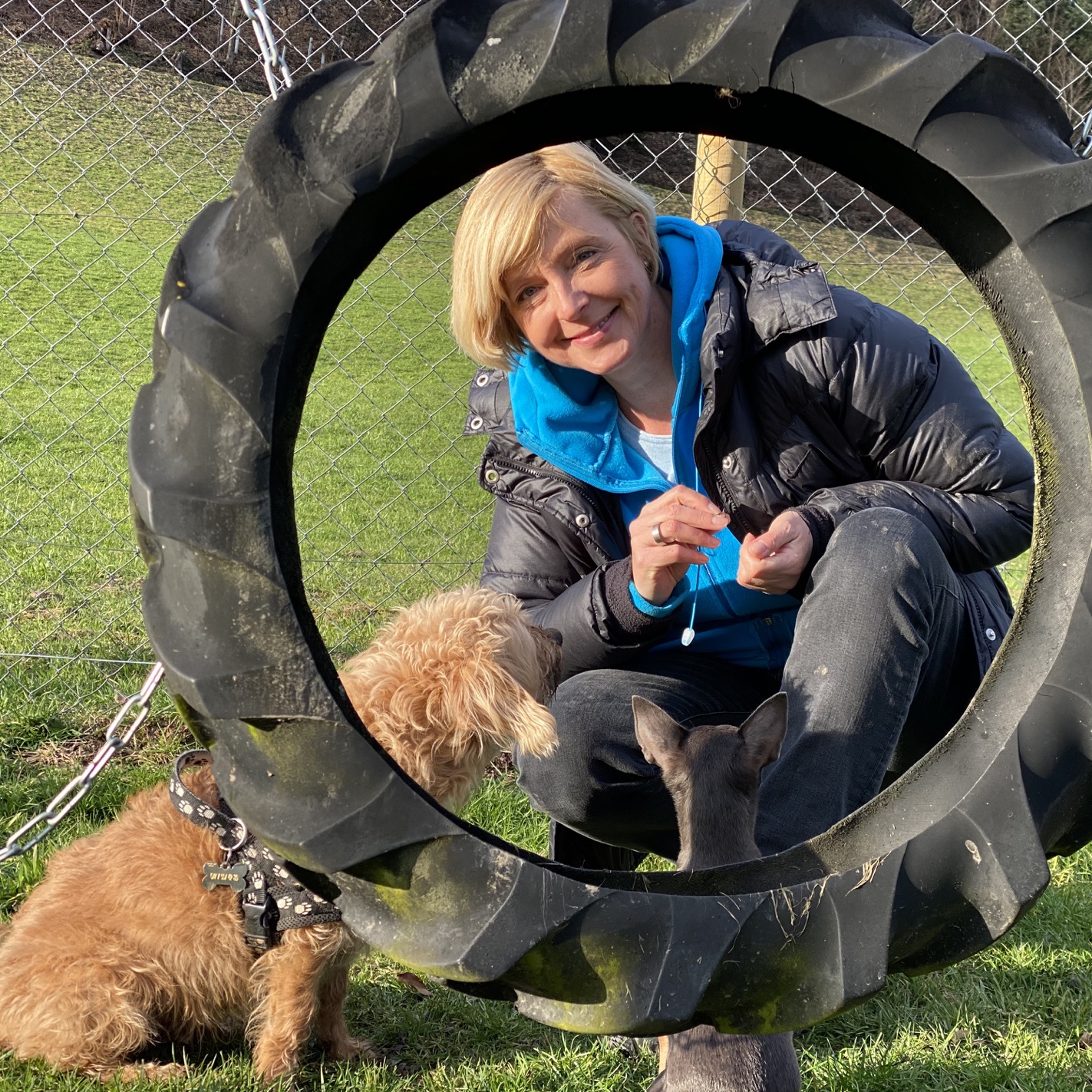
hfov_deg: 27.7
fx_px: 2213
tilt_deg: +2.4
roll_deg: -5.3
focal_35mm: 62
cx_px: 569
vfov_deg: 27.7
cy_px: 544
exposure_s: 1/304
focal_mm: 6
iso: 20
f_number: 2
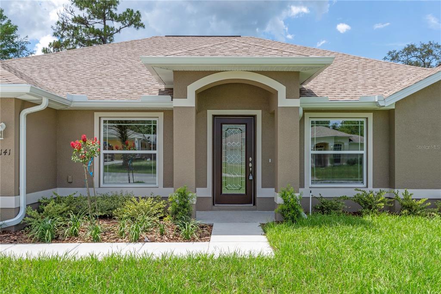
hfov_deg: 61.9
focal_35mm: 30
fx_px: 367
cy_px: 147
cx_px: 220
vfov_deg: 43.6
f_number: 8
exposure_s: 1/500
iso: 320
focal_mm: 20
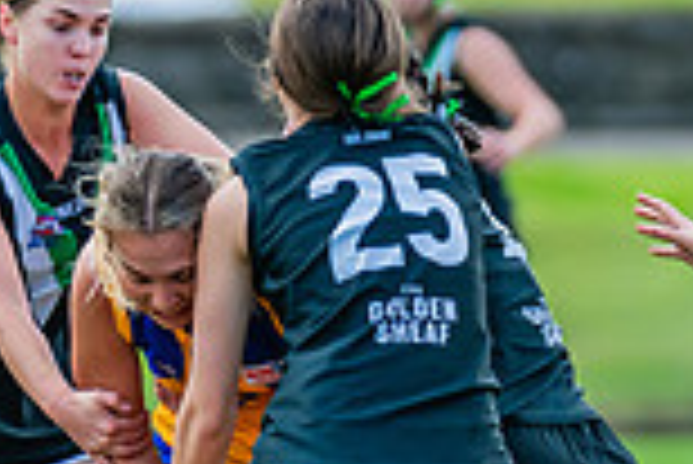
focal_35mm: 1515
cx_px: 167
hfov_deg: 1.4
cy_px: 443
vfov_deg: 0.9
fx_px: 29191
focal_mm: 310
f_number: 4.5
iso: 800
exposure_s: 1/1600
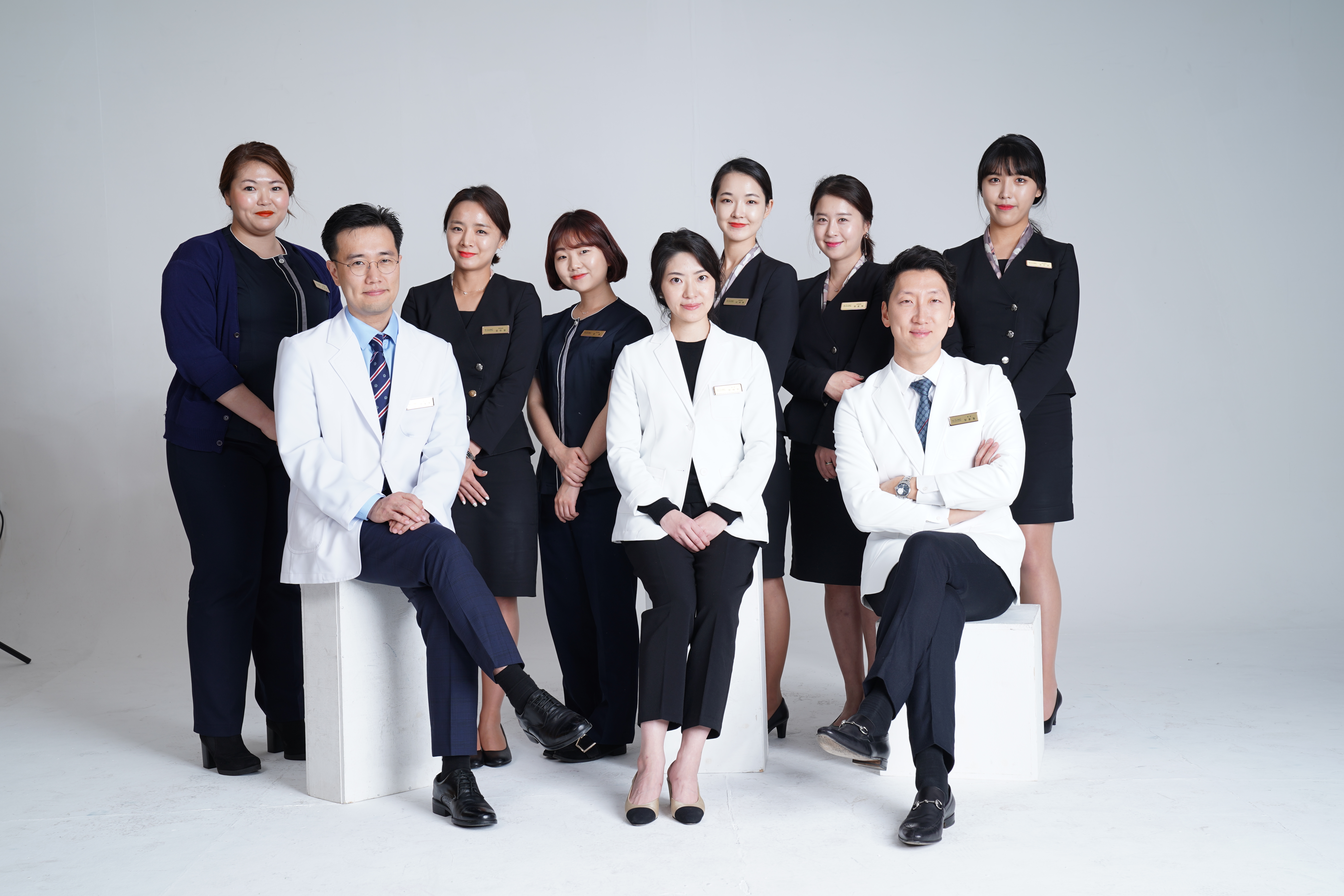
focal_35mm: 46
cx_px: 672
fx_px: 1717
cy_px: 448
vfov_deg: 29.2
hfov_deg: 42.7
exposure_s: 1/125
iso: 100
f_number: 8
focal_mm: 46
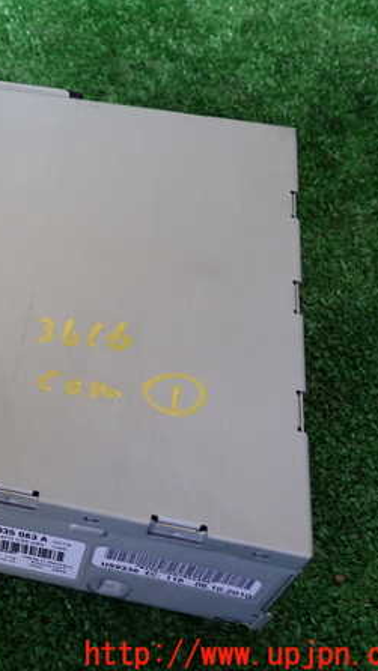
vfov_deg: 46.4
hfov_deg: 25.4
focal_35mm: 44
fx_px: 784
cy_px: 336
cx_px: -27
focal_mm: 5.4
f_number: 2.3
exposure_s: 1/80
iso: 200
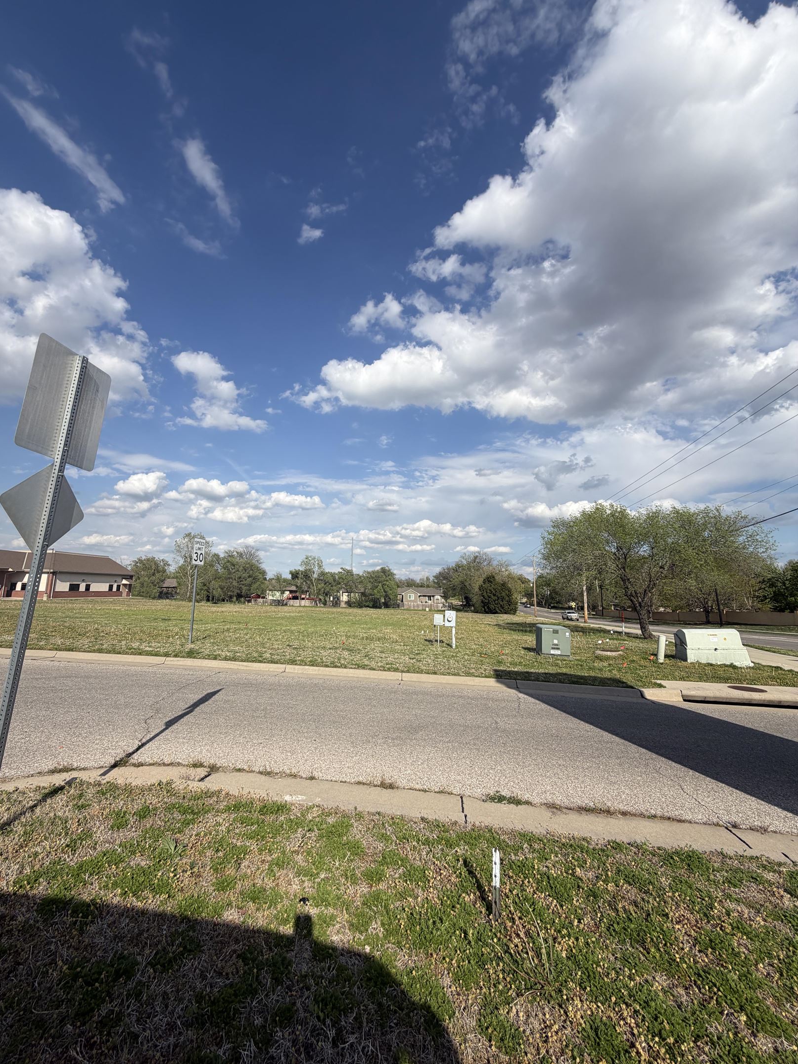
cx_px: 372
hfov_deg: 81.6
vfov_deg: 98.1
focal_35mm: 15
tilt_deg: +5.5
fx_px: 461
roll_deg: +0.1
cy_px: 507
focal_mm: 2.22
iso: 20
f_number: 2.2
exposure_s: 1/1259
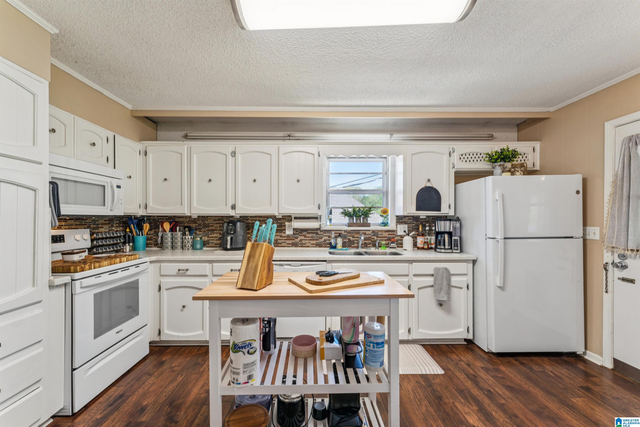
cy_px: 214
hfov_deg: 104.3
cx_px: 320
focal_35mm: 14
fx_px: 249
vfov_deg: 81.2
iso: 400
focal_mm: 14
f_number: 13
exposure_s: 1/8
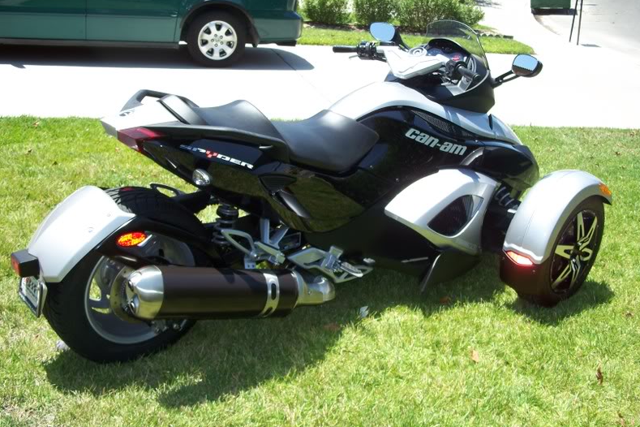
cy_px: 188
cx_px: 323
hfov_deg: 49.6
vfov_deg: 34.2
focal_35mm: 39
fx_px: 693
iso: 64
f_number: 2.8
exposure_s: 1/400
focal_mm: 7.8
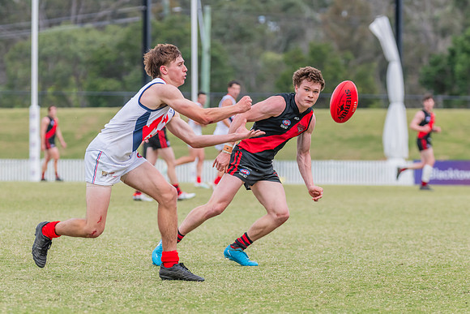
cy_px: 175
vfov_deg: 4.8
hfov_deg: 7.2
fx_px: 3756
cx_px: 216
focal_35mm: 288
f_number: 6.3
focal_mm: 240
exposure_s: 1/1250
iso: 800
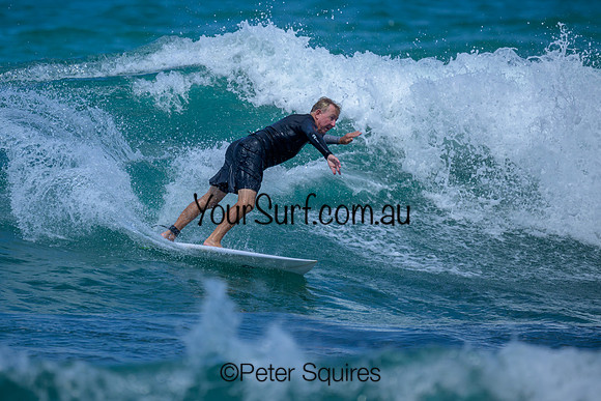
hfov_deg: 1.9
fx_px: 18228
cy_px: 168
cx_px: 222
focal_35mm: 1092
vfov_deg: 1.3
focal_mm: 800
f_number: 6.3
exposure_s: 1/2500
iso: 320
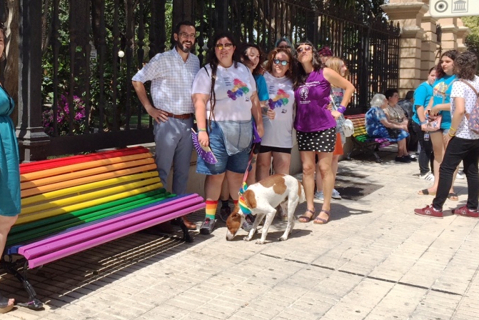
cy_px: 114
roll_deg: -0.9
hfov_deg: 42.1
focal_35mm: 46
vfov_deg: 29.1
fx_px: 612
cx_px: 157
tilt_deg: -4.2
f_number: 2.2
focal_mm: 4.15
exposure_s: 1/1799
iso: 32
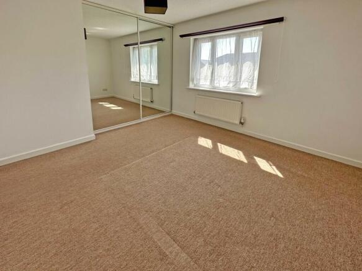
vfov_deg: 85.7
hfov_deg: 102.1
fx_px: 146
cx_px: 181
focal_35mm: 14
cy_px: 136
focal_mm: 2.22
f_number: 2.2
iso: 40
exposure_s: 1/171
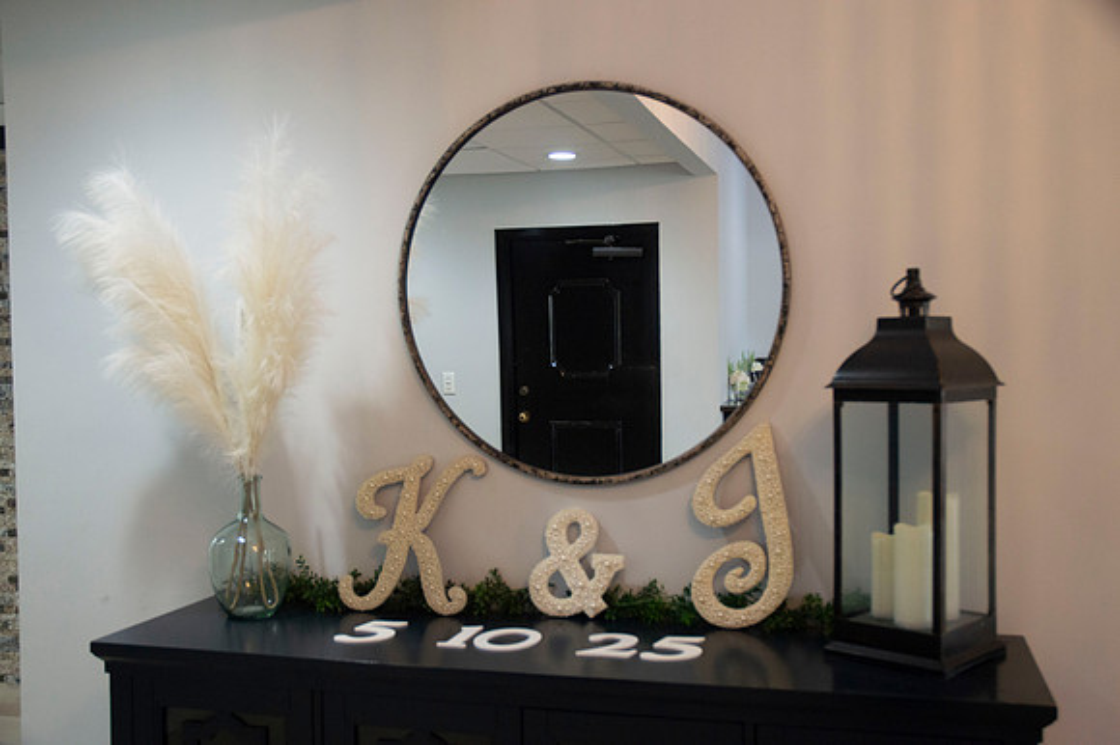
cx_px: 560
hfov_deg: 51.3
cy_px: 372
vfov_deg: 35.5
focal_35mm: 38
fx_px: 1166
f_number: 3.8
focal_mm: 25
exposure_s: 1/50
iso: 800
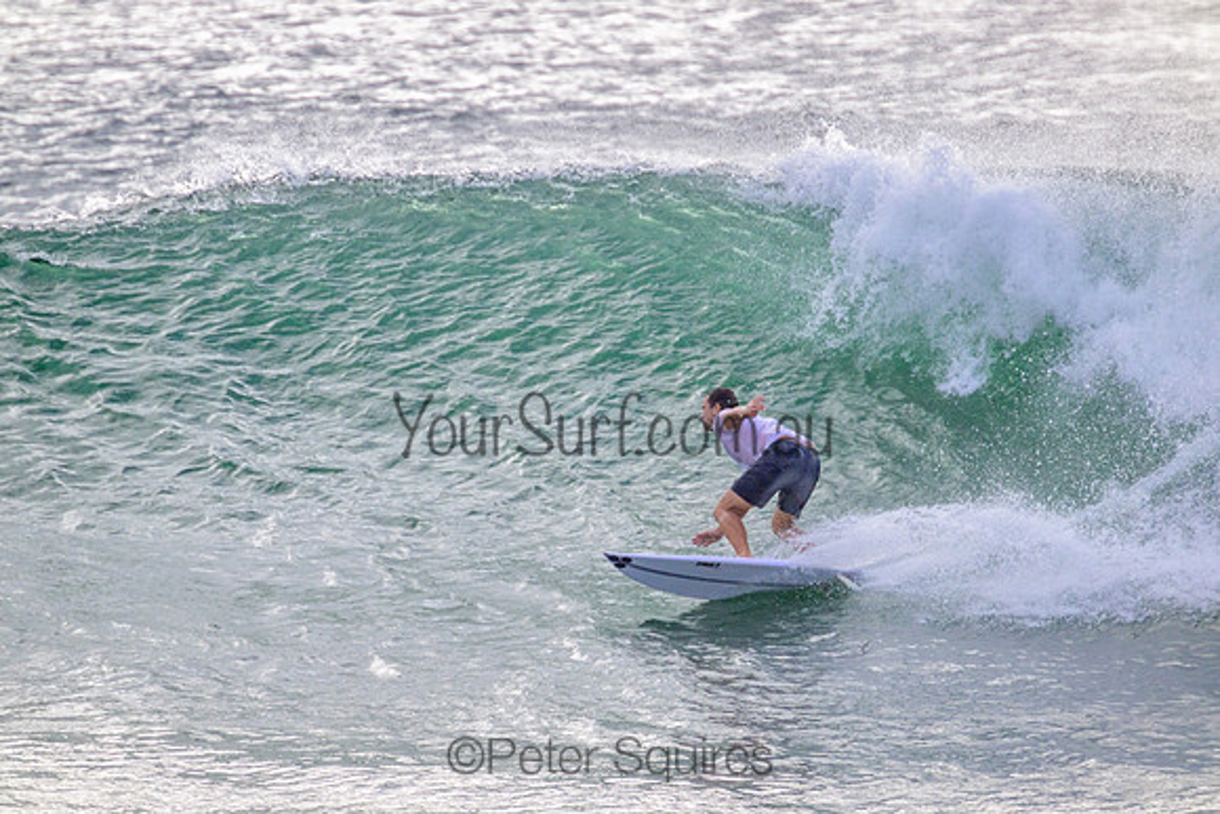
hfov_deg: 2.6
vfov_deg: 1.7
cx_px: 610
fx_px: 27116
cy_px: 407
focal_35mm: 800
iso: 1250
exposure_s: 1/2000
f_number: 11
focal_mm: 800
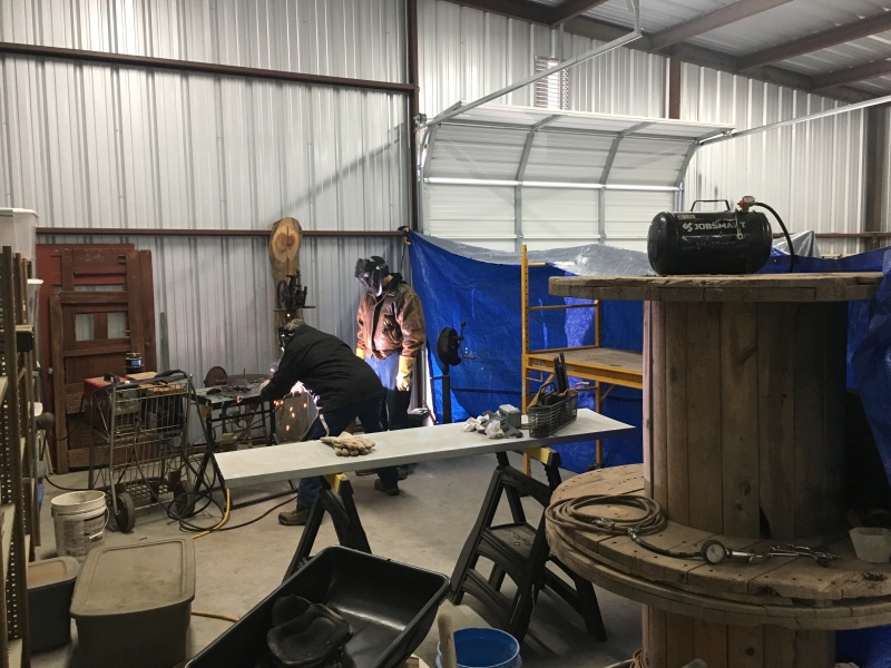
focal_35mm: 29
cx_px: 446
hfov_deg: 61.7
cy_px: 334
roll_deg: +1.6
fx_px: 746
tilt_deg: -4.5
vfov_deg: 48.2
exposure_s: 1/30
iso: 125
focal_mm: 4.15
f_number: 2.2
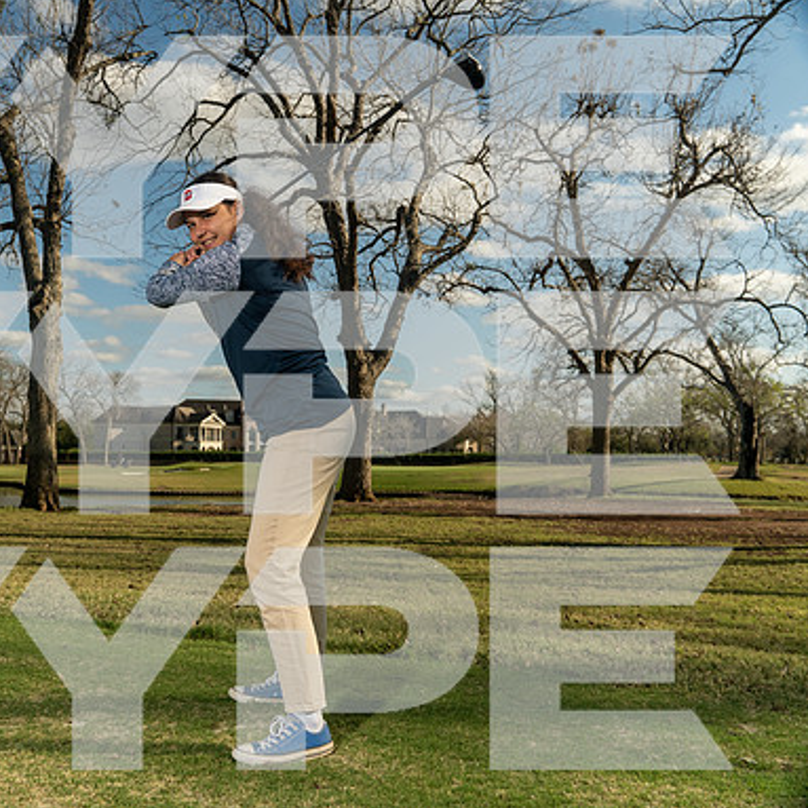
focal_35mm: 36
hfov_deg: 44.5
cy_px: 404
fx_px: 951
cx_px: 203
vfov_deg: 46.0
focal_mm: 28
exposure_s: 1/200
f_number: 8
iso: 500
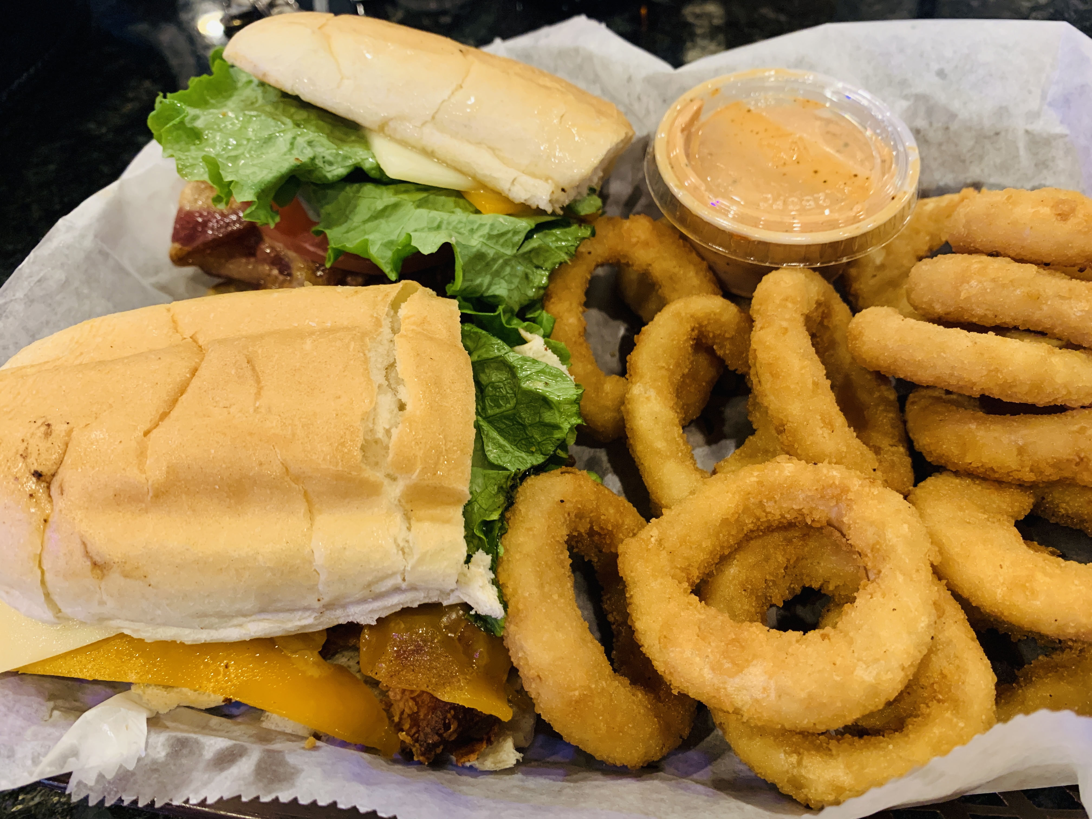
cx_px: 546
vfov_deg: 53.1
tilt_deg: -53.9
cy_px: 410
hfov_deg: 67.3
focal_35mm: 26
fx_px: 820
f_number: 1.8
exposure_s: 1/40
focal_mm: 4.25
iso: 400
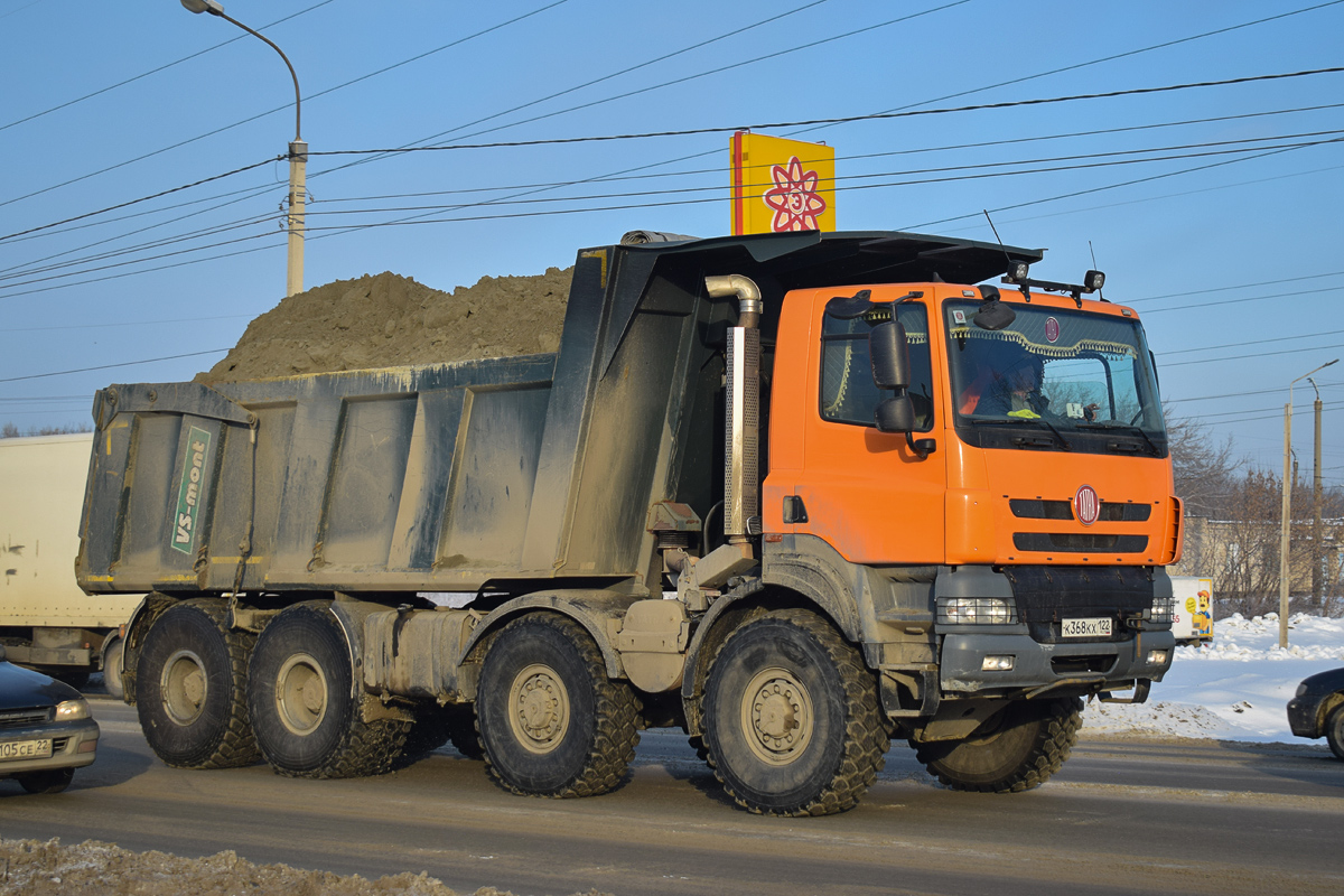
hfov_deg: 33.4
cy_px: 448
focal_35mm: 60
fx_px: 2240
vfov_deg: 22.6
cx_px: 672
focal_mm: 40
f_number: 6.3
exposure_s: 1/800
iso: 200
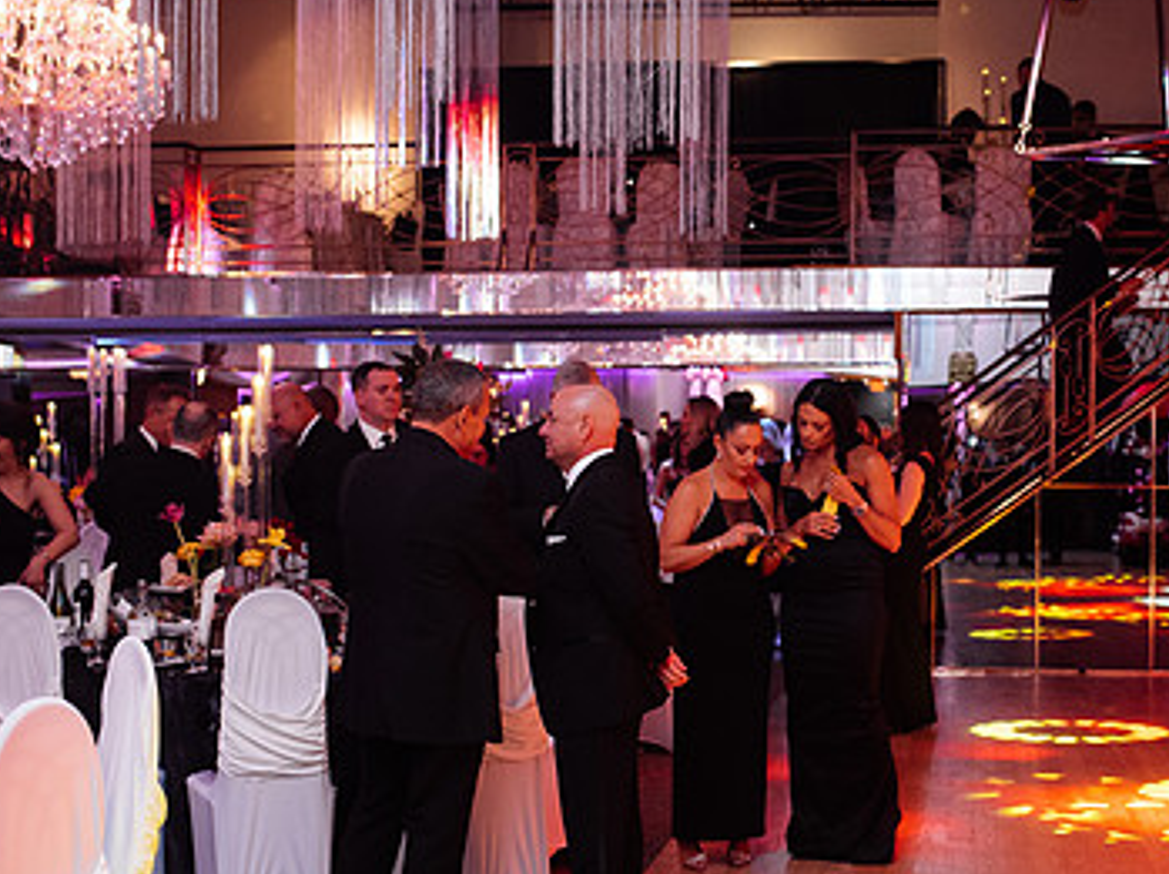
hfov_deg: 34.1
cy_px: 517
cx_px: 784
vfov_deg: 26.0
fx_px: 1889
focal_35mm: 56
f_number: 2.8
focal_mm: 35
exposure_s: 1/200
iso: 2500
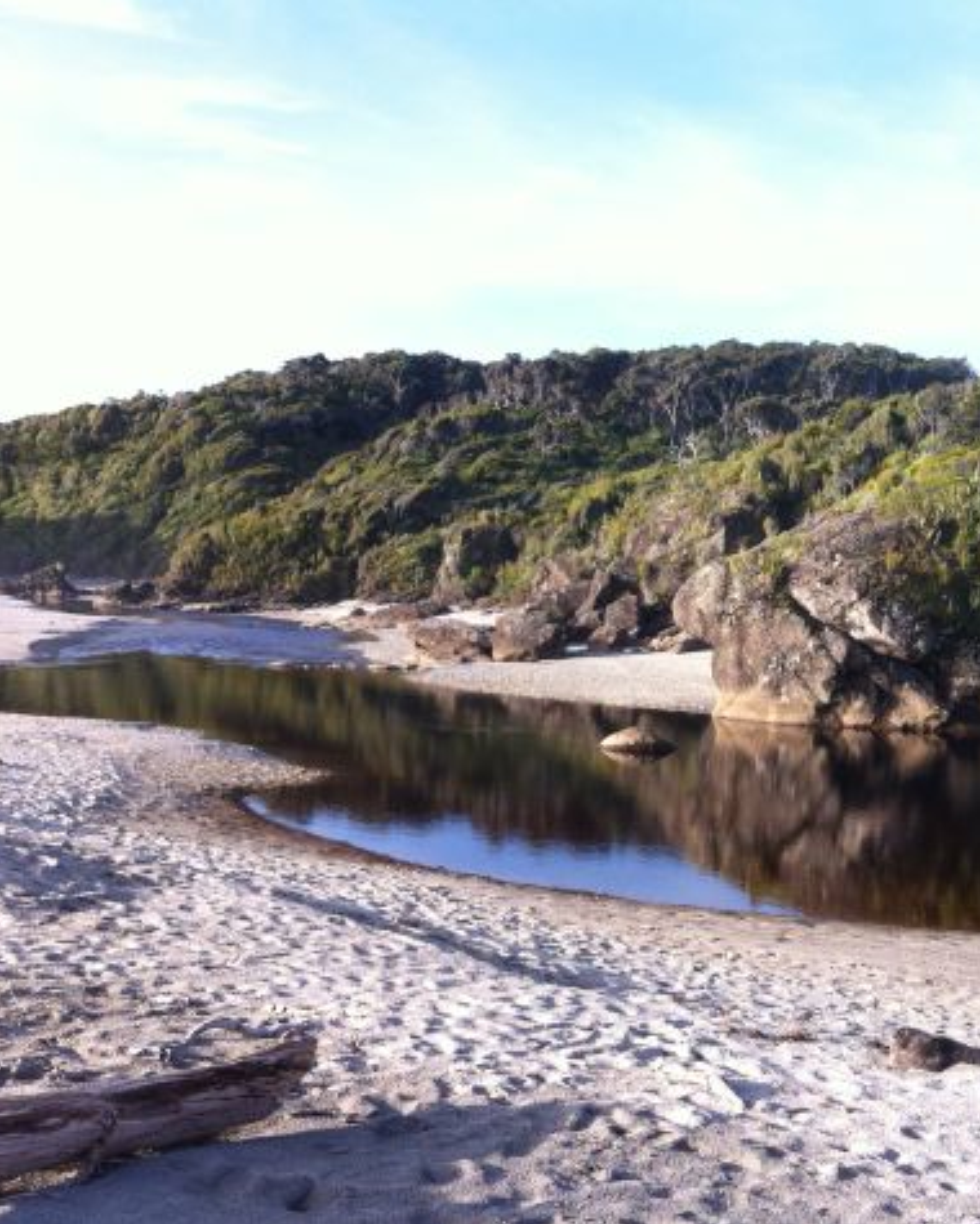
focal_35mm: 46
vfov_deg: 40.3
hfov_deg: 32.2
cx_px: 720
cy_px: 613
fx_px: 1668
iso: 80
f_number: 2.8
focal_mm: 3.85
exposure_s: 1/431
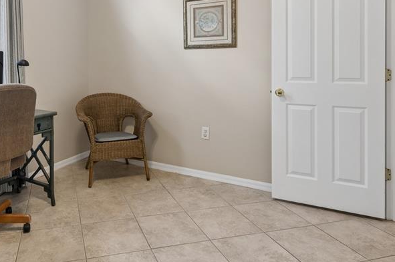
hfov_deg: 67.5
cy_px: 65
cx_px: 130
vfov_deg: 47.6
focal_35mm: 26
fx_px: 285
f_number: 7.1
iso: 100
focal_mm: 10
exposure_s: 1/13
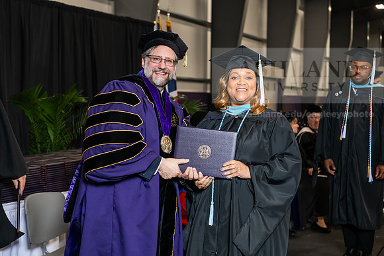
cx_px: 192
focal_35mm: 66
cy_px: 128
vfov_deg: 20.6
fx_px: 704
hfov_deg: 30.5
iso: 2000
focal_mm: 66
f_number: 5
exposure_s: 1/200
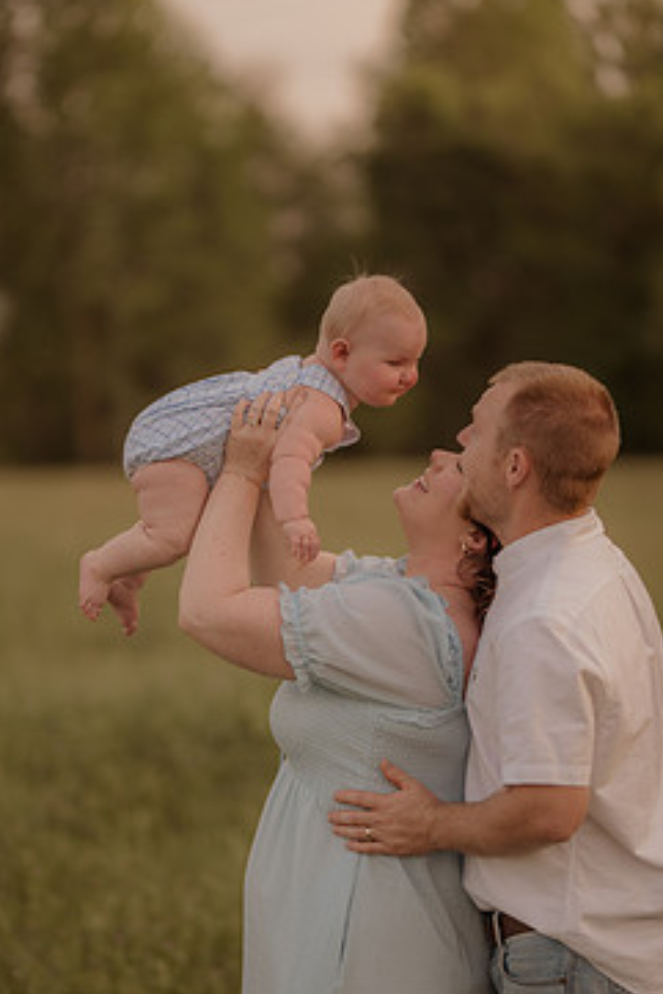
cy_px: 562
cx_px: 322
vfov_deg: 19.3
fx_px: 2925
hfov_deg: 12.9
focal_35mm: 106
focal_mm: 85
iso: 160
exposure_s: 1/800
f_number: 1.4
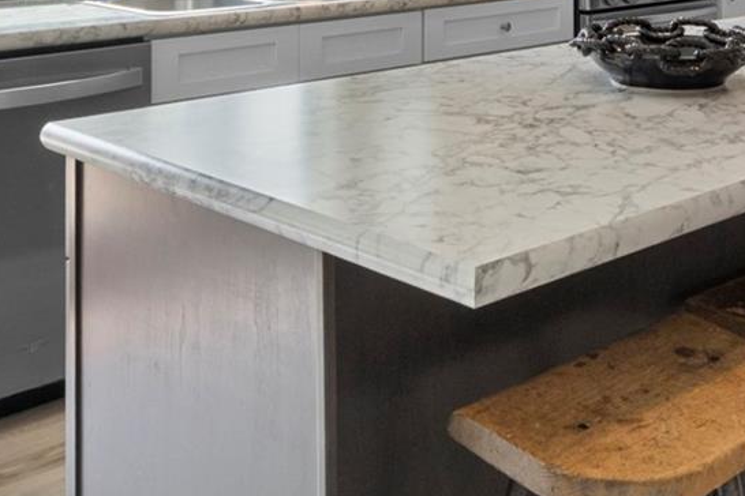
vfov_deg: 20.1
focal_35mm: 62
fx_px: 1280
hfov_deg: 32.2
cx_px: 497
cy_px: -155
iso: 250
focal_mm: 11
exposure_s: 1/8
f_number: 11
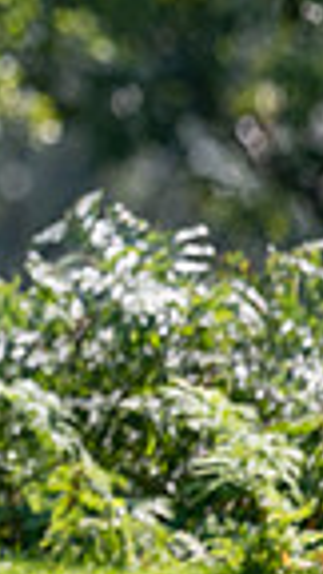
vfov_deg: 1.7
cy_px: 34
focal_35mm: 1269
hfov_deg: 1.0
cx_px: -582
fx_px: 19322
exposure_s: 1/800
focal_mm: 300
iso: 200
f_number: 4
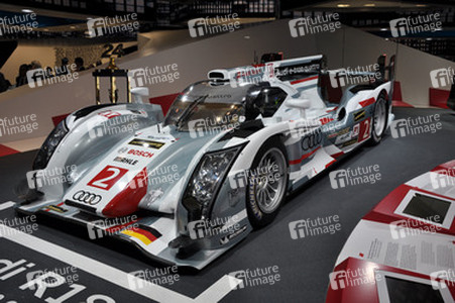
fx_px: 417
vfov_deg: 39.9
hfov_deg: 57.3
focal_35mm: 33
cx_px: 228
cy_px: 152
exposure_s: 1/160
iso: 200
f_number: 6.3
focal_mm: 22
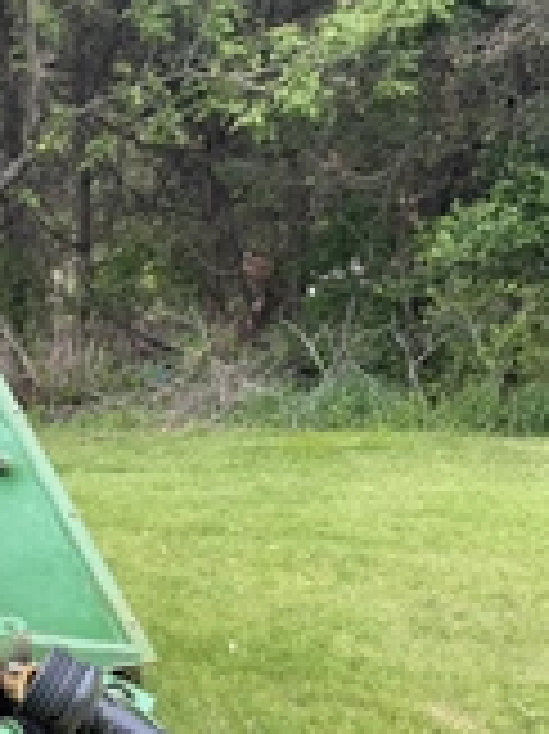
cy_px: 576
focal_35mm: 59
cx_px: -230
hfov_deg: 21.5
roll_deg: +4.3
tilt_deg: -7.9
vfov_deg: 31.9
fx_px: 1249
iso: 80
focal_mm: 6.76
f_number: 1.78
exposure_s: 1/298
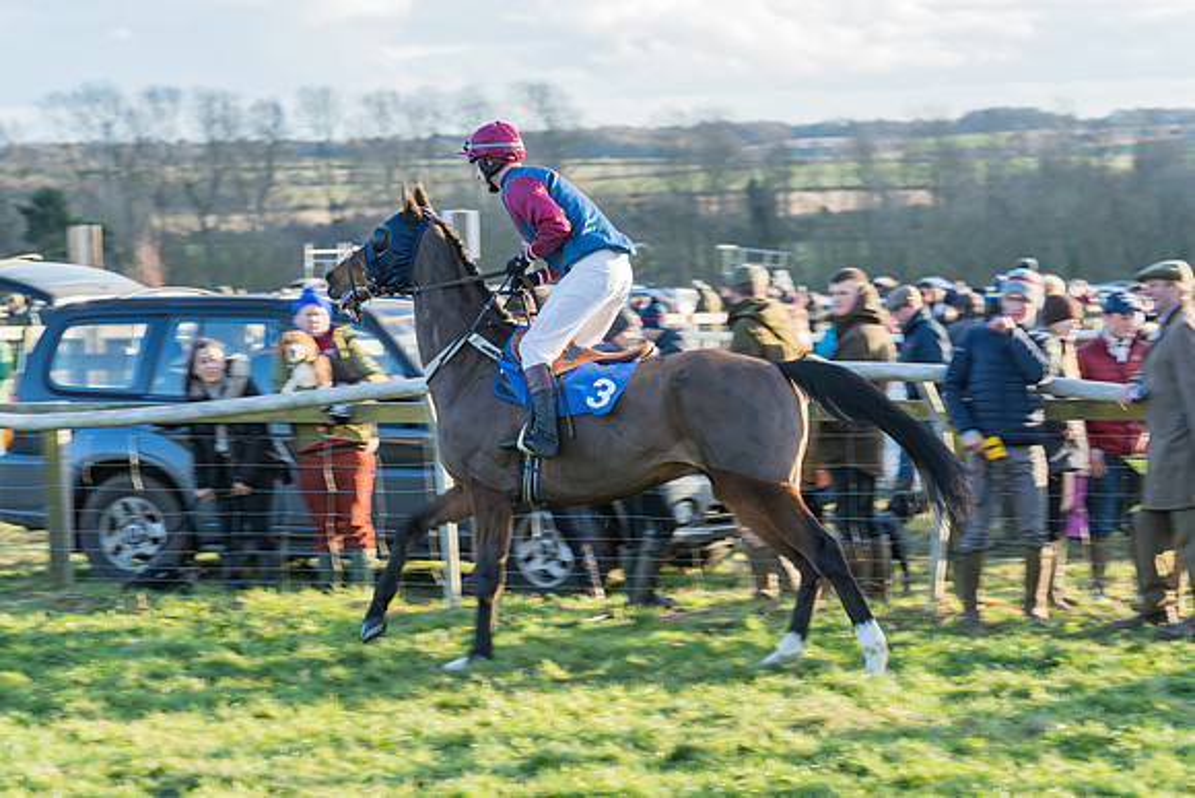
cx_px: 570
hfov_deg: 15.1
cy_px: 393
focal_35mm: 135
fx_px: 4495
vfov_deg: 10.1
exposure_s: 1/125
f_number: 5.6
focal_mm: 118
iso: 200
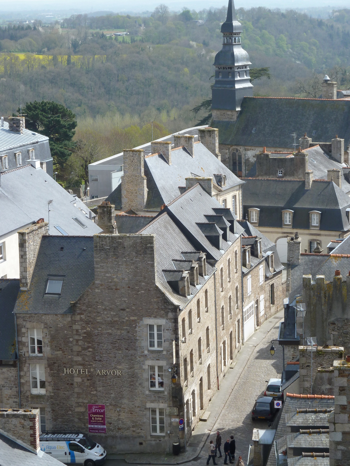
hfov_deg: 15.4
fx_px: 1294
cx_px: 175
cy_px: 233
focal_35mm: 96
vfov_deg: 20.4
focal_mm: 15.8
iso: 80
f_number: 4.3
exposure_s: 1/320
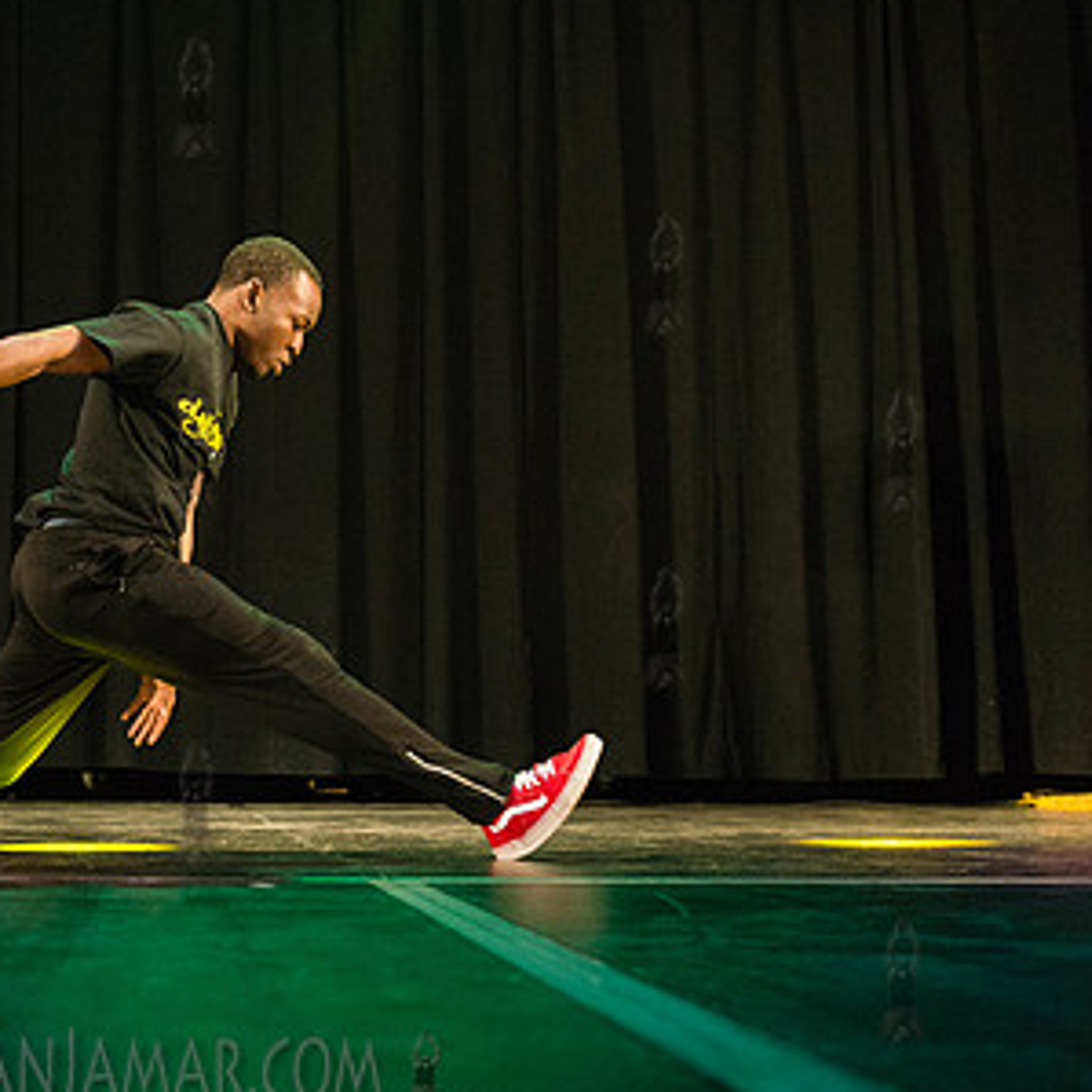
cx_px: 194
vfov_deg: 30.5
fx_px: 1999
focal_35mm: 56
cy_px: 447
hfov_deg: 29.7
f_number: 2.8
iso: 4000
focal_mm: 31
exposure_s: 1/1250
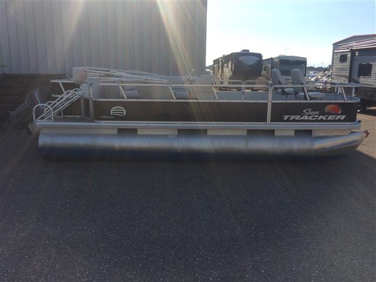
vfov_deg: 48.2
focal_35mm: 29
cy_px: 141
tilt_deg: -12.0
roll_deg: -1.5
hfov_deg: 61.7
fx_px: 315
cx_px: 188
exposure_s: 1/1866
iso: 32
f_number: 2.2
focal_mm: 4.15
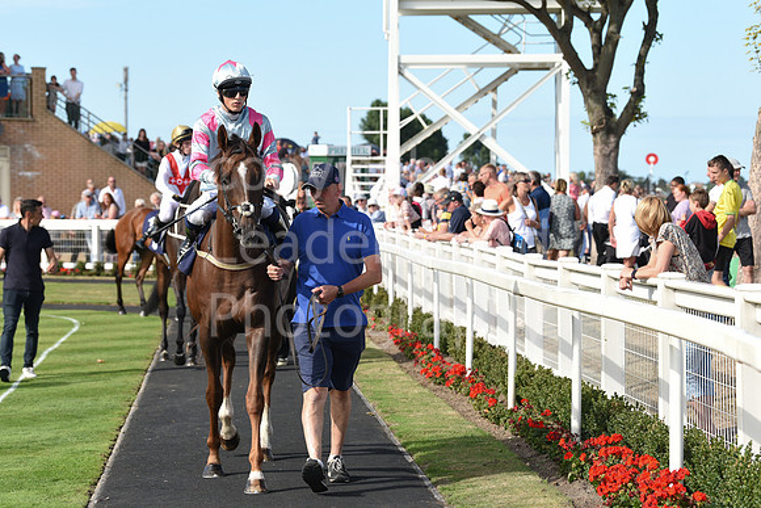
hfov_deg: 19.5
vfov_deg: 13.0
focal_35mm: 105
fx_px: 2220
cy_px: 254
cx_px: 380
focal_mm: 105
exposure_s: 1/1000
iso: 400
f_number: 5.6
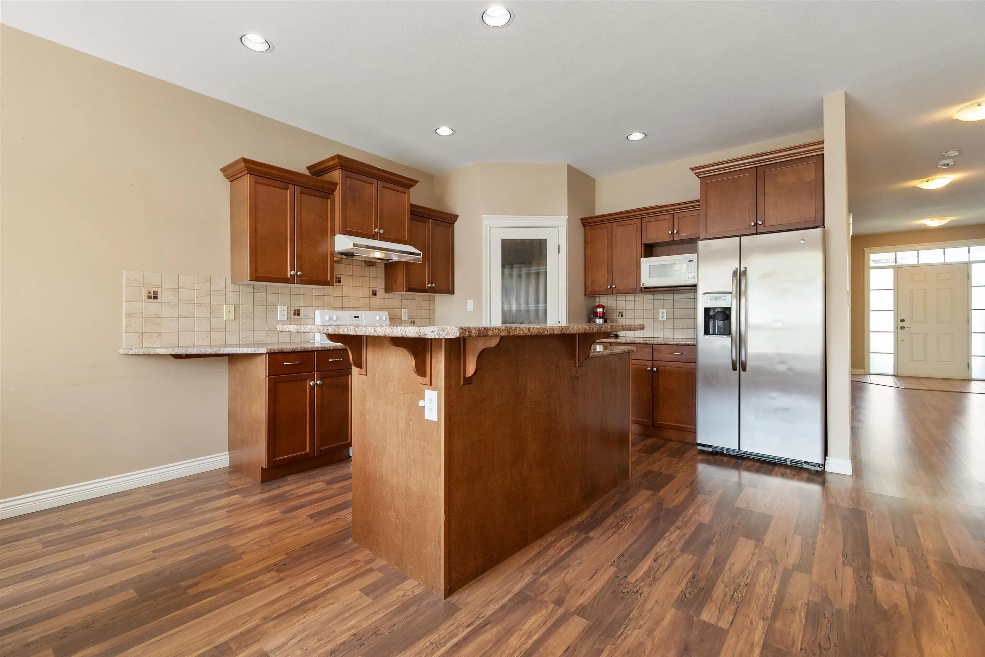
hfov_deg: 100.4
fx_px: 410
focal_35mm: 15
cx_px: 492
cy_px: 328
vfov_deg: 77.3
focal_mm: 10
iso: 320
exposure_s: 1/20
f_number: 7.1
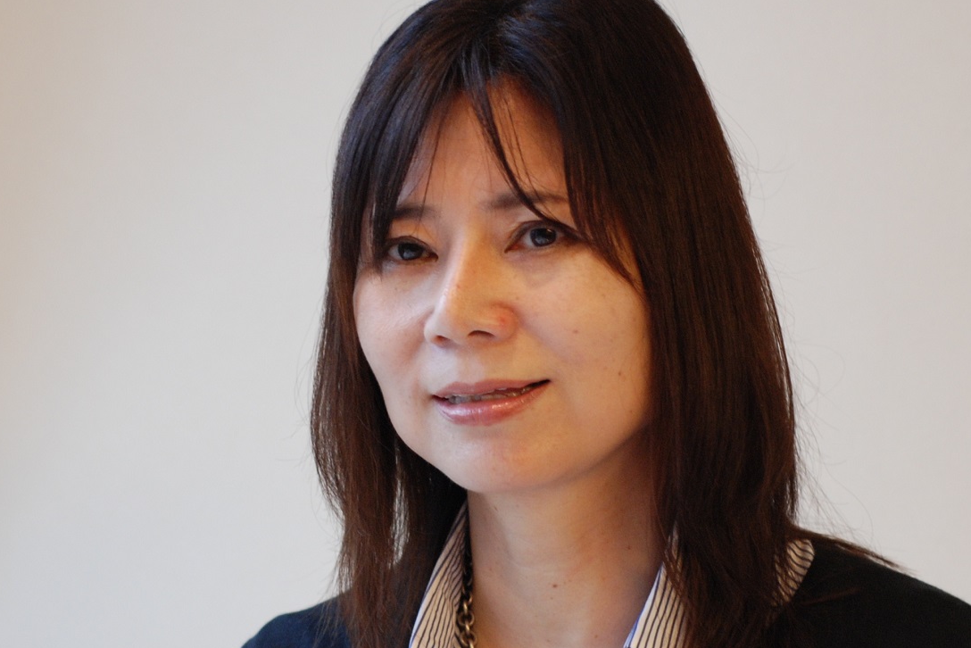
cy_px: 555
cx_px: 439
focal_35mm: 149
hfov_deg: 13.8
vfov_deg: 9.2
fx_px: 4020
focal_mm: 50
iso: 400
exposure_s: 1/30
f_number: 2.8
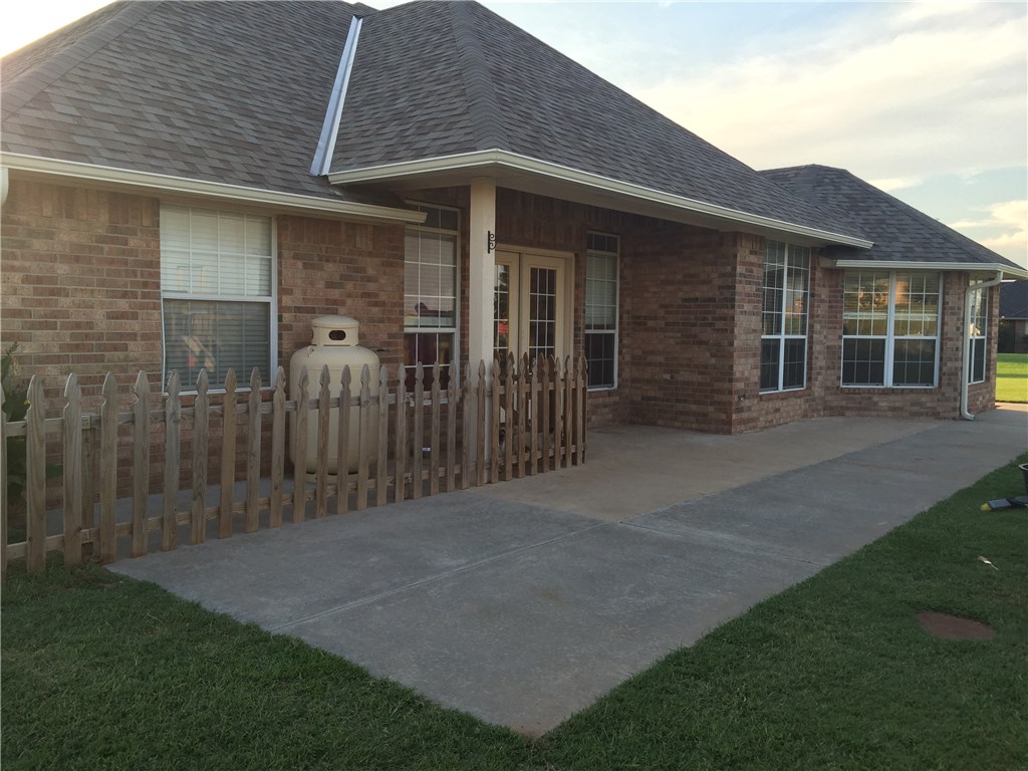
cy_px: 386
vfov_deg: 48.2
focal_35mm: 29
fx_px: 861
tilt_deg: -3.4
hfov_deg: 61.7
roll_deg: -1.4
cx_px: 514
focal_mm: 4.15
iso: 32
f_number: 2.2
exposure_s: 1/206
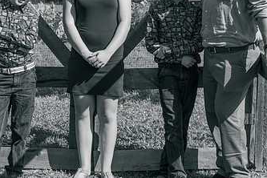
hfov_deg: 21.6
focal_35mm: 94
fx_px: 697
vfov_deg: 14.4
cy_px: 24
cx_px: 83
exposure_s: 1/320
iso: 200
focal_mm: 36
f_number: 9
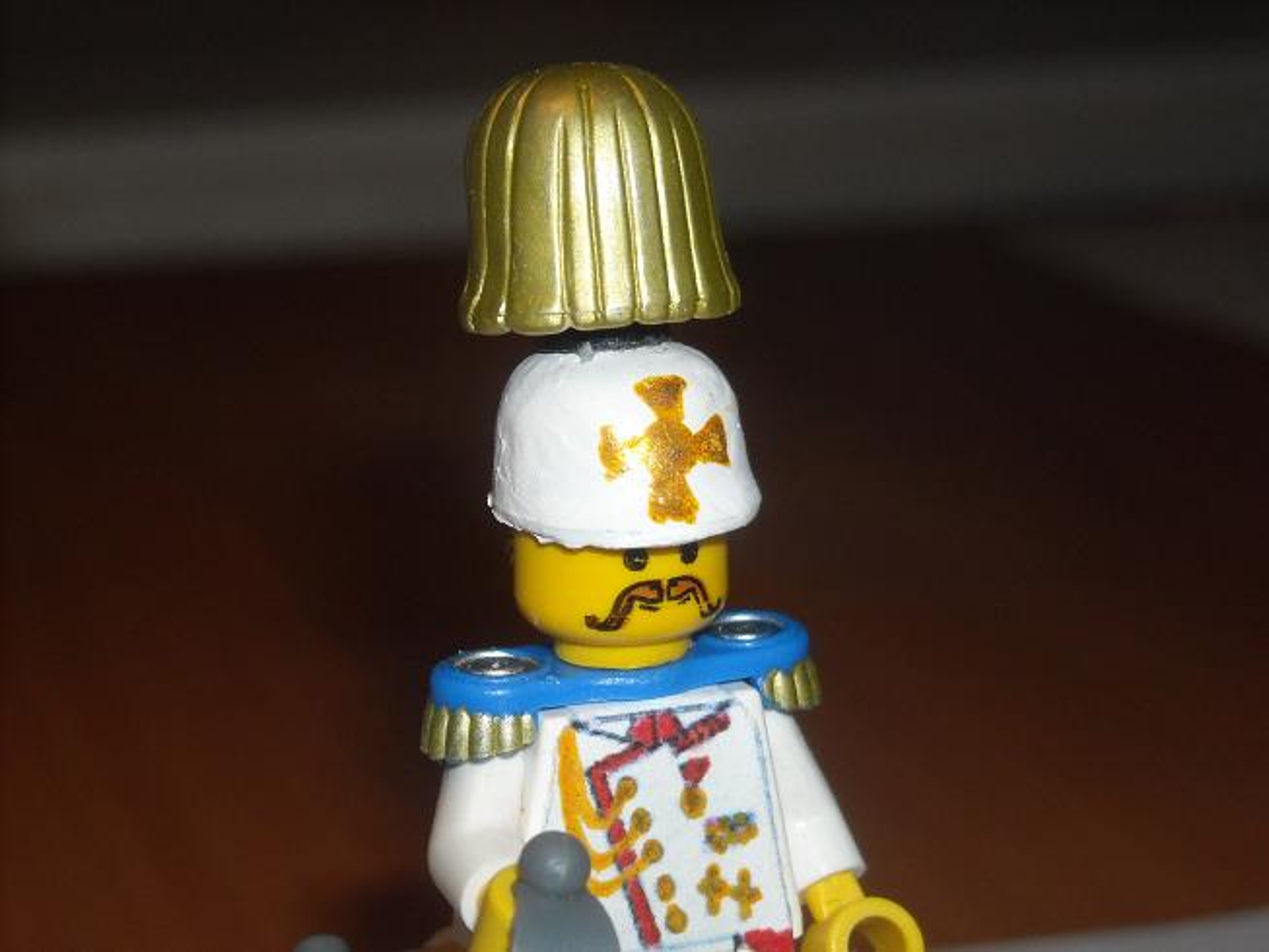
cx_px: 634
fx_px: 3850
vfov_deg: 14.1
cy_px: 476
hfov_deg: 18.7
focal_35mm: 105
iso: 200
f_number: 9.3
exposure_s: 1/125
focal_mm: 17.1
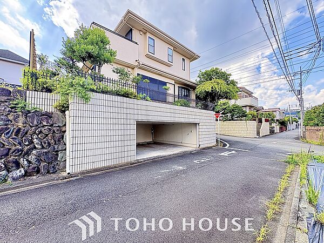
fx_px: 131
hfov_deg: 102.1
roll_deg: +1.3
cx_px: 162
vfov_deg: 85.7
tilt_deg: +3.0
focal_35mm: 14
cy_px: 122
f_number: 2.2
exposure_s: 1/172
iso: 64
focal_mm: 2.22
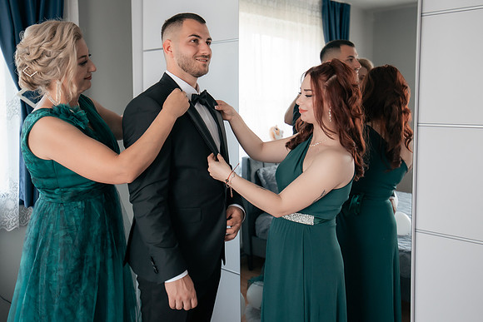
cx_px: 198
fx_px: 473
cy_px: 148
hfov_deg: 53.8
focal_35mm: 35
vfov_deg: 37.6
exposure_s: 1/250
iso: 1600
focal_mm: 28
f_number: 2.8
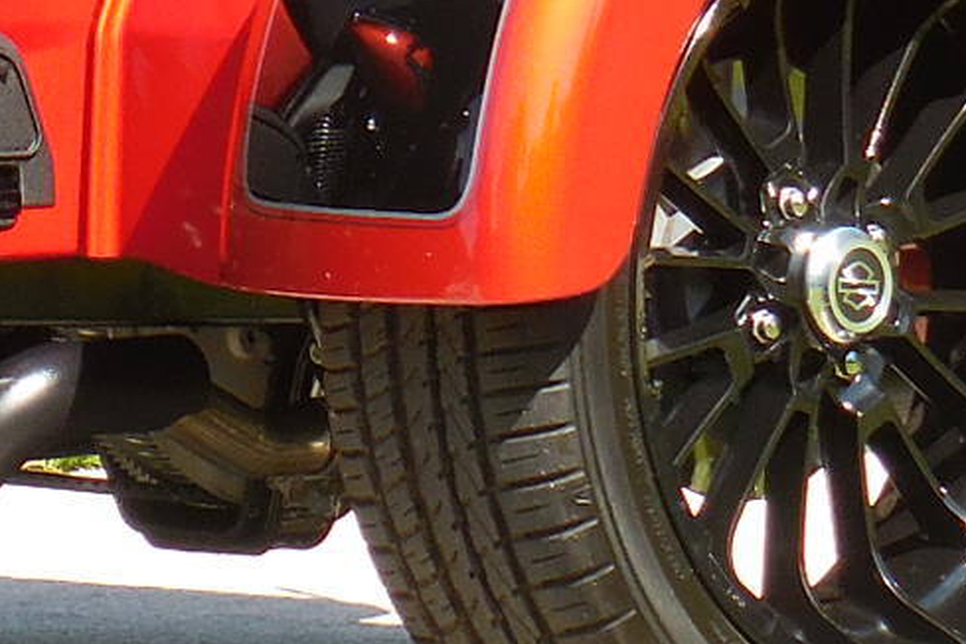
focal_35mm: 546
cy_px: -371
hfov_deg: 3.8
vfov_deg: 2.5
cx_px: -541
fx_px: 14650
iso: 125
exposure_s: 1/200
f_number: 5.1
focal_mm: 20.4
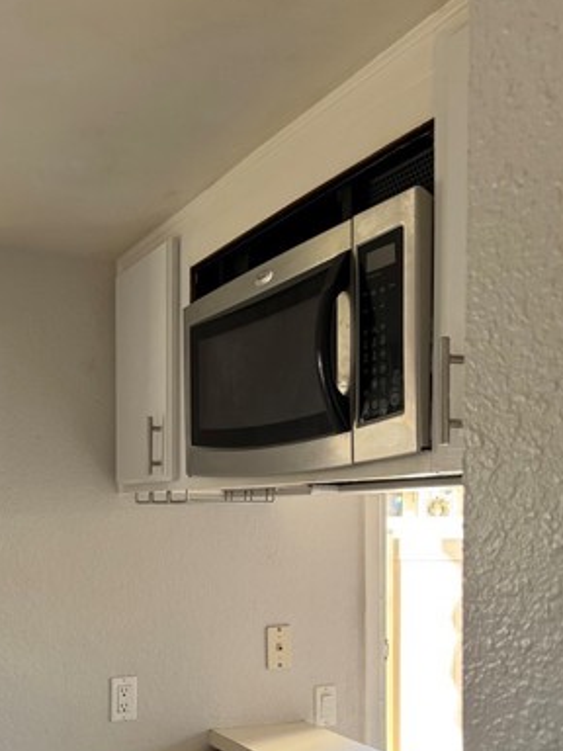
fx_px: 867
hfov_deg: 35.7
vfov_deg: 45.4
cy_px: 550
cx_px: 201
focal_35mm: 40
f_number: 1.78
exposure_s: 1/121
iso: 200
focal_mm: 6.76
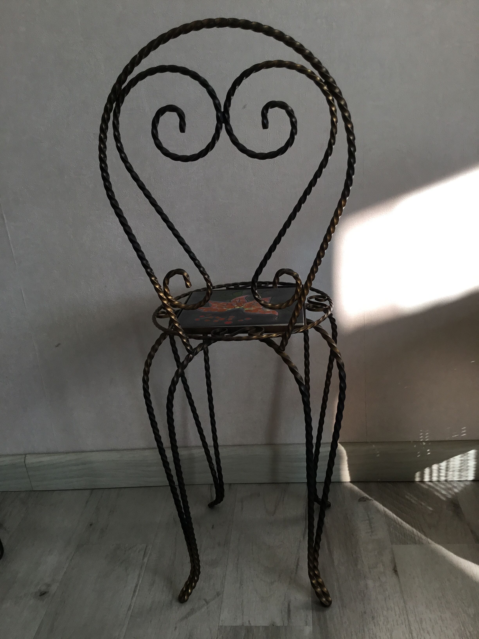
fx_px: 572
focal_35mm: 31
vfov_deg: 58.4
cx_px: 240
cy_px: 320
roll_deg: +5.9
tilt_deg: -20.3
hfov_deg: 45.4
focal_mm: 3.3
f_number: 2.4
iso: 40
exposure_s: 1/100
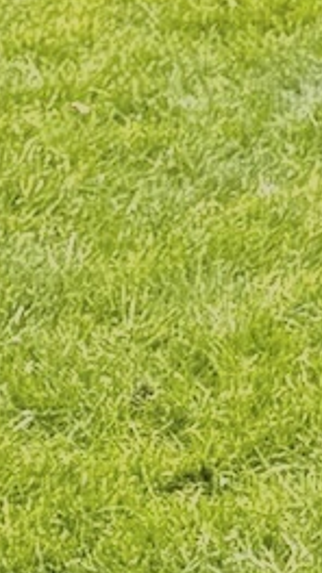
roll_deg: -0.5
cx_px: 1053
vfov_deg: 9.5
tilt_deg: +0.9
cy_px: -775
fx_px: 3089
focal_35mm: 203
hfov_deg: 5.5
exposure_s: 1/665
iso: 100
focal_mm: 6.76
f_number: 1.78
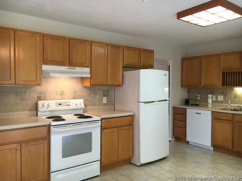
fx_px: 203
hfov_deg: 61.7
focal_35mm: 29
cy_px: 90
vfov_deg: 48.2
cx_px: 121
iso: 50
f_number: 2.2
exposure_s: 1/30
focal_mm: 4.15
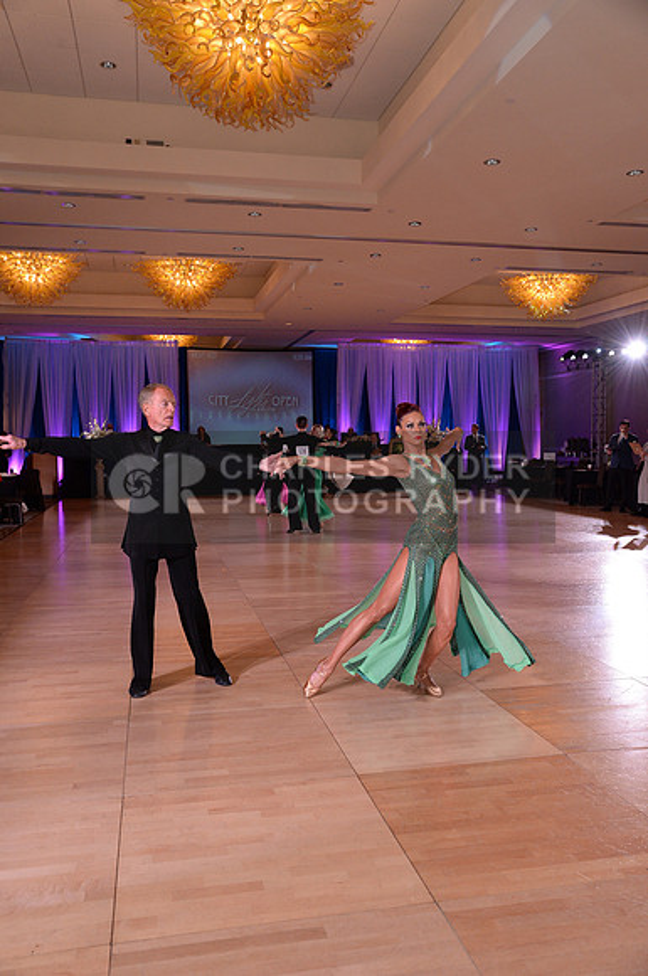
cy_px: 488
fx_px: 812
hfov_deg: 43.5
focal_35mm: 30
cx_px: 324
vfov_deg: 62.0
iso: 2000
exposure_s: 1/250
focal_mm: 30
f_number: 5.6
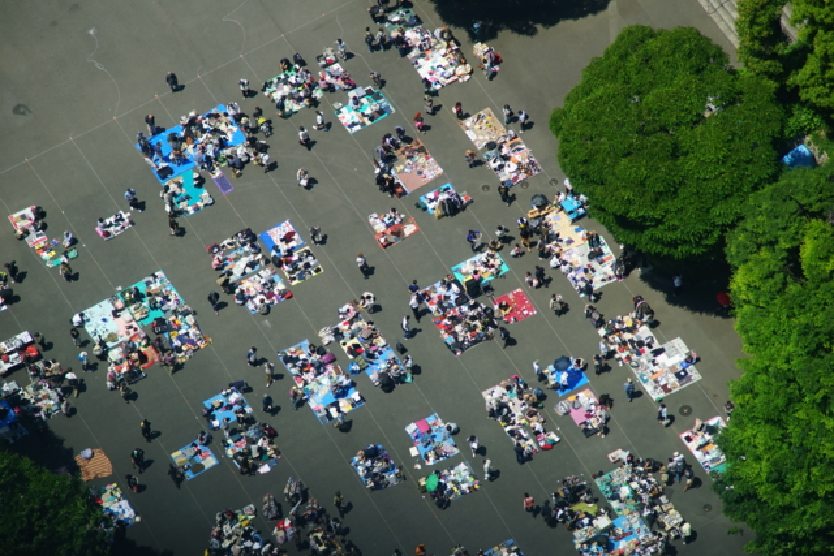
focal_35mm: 210
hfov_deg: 9.8
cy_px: 278
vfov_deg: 6.5
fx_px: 4866
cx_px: 417
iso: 640
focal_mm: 210
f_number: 8
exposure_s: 1/1000
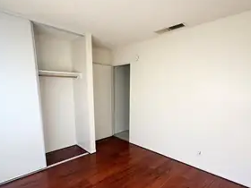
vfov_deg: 65.3
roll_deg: +0.3
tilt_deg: -9.6
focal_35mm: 20
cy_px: 114
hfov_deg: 81.7
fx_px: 145
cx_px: 128
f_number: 2.2
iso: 80
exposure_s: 1/99
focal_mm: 2.22
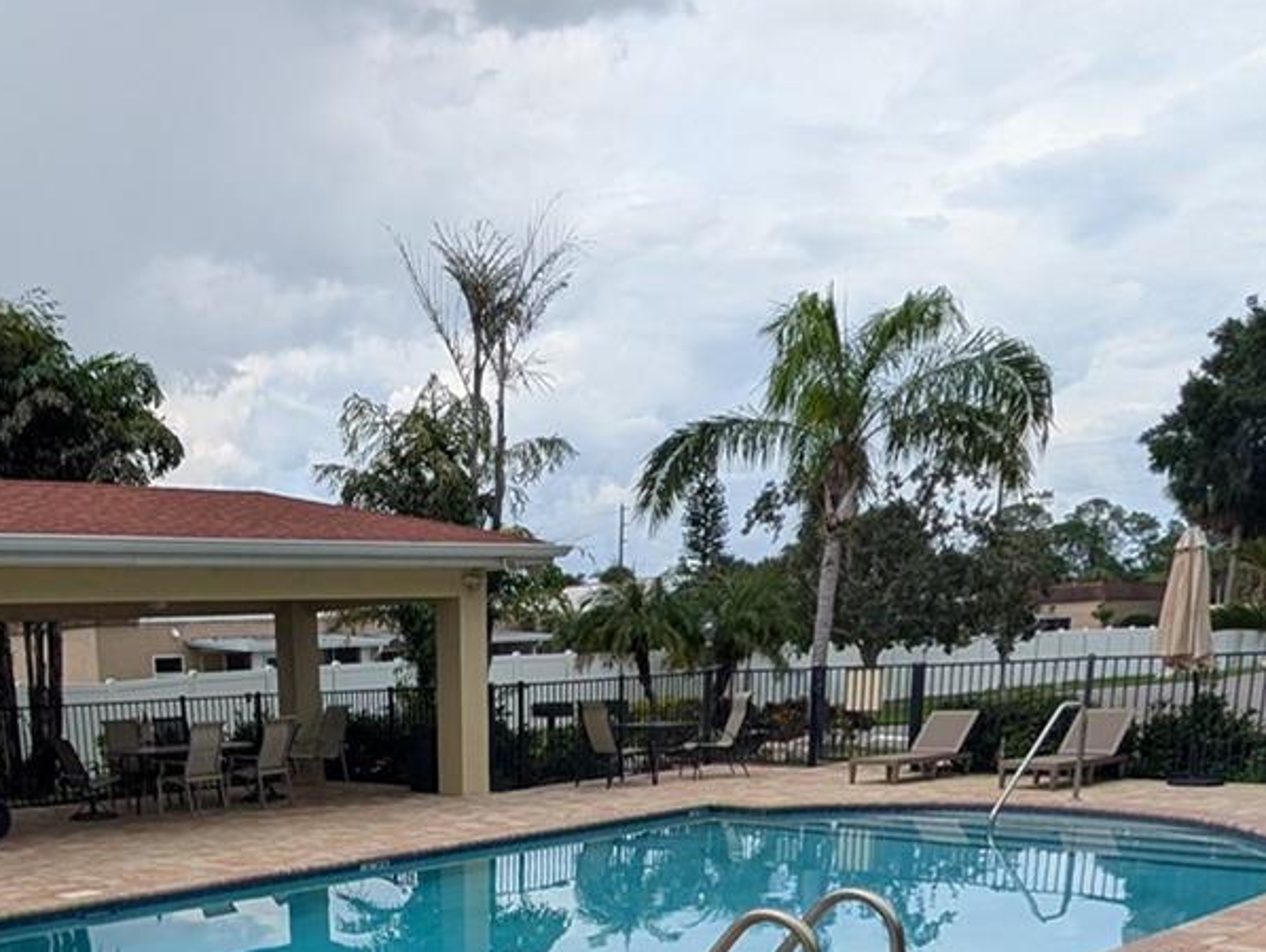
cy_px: 977
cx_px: 286
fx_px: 1172
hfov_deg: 53.6
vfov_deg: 38.6
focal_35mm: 32
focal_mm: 2.02
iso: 54
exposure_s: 1/1721
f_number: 1.7
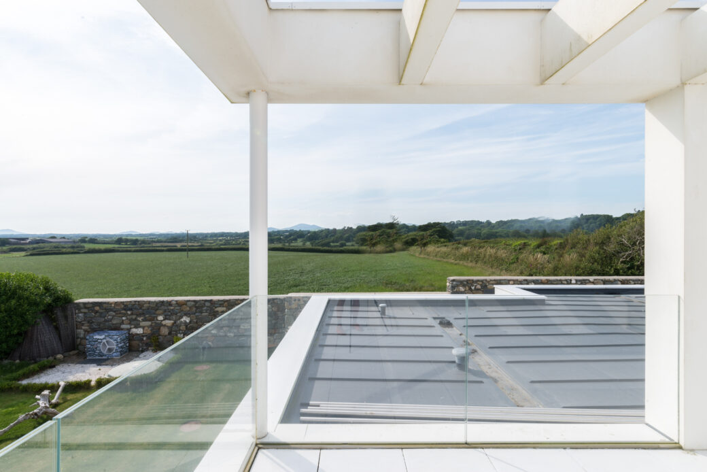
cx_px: 354
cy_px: 236
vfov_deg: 70.5
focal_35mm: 17
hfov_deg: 93.3
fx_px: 334
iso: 100
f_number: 18
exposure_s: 1/60
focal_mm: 17
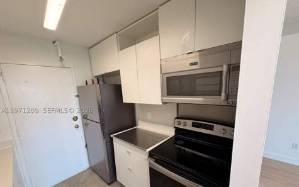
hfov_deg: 101.5
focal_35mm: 15
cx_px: 150
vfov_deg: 74.2
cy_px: 110
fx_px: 122
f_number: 2.2
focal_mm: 2.22
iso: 160
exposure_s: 1/120
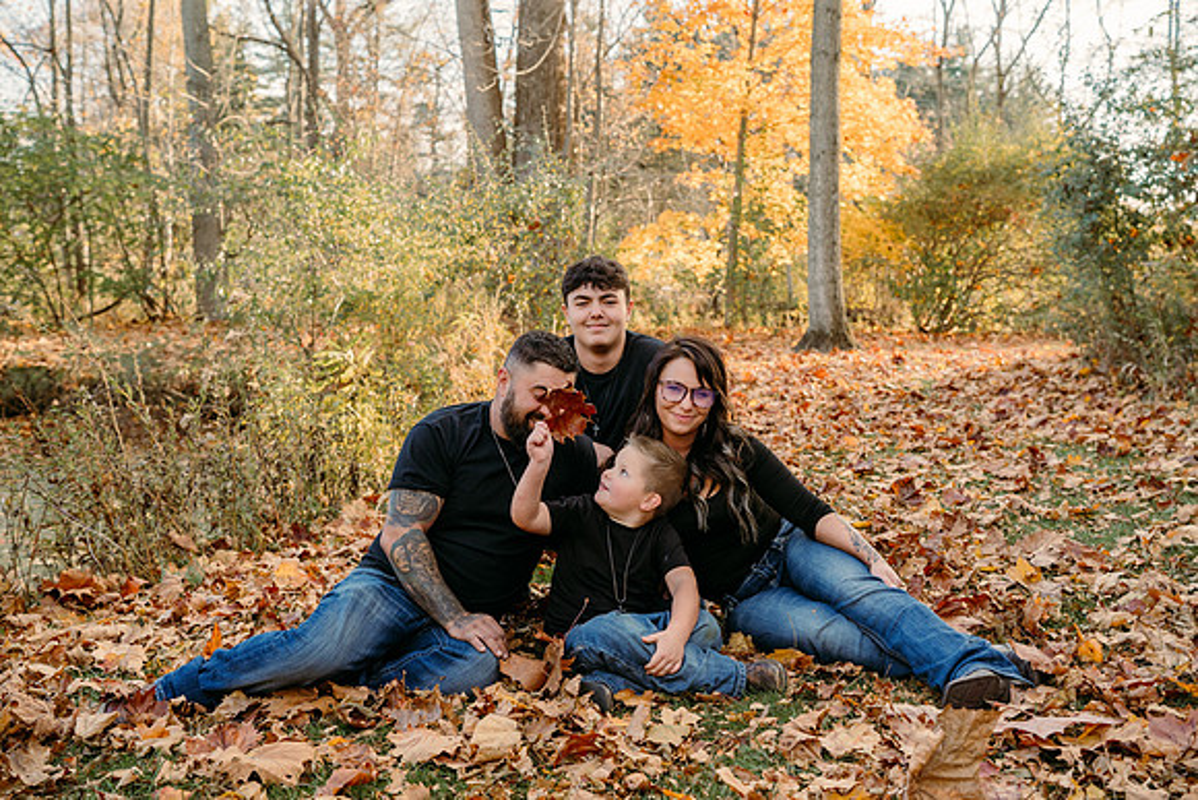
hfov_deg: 50.8
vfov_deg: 35.2
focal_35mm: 38
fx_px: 1259
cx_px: 647
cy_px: 368
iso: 400
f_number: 3.5
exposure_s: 1/320
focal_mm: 35
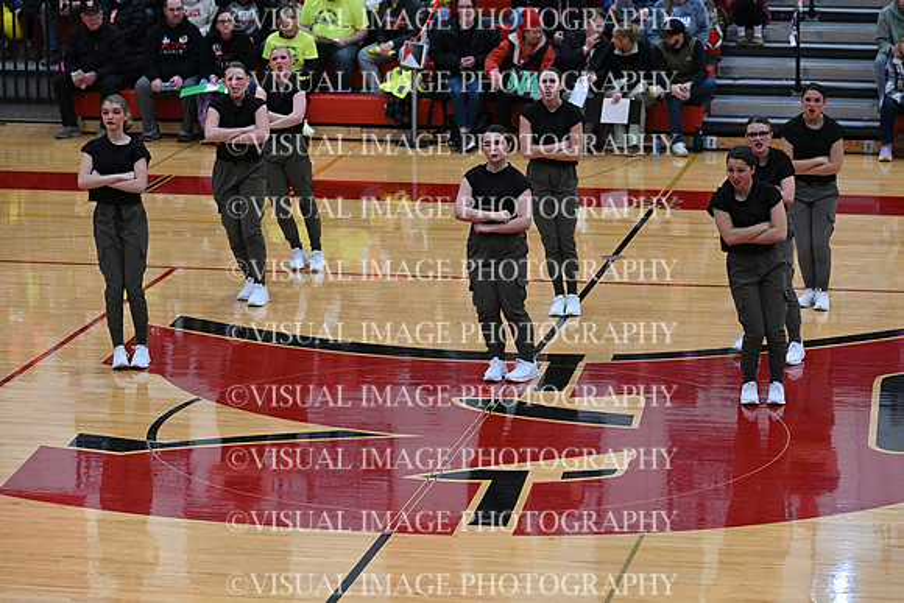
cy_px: 302
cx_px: 452
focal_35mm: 125
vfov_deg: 11.0
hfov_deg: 16.4
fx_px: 3139
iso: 4000
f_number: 4
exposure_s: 1/400
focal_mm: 125
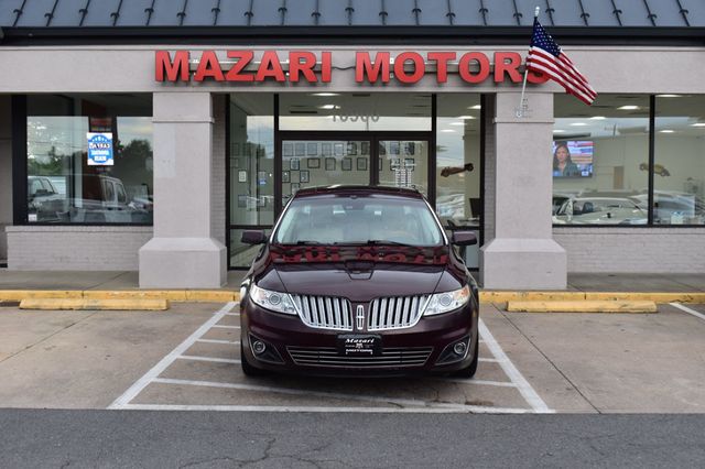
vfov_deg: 28.9
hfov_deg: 42.3
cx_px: 352
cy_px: 234
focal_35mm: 46
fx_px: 910
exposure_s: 1/80
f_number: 8
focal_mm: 31
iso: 400
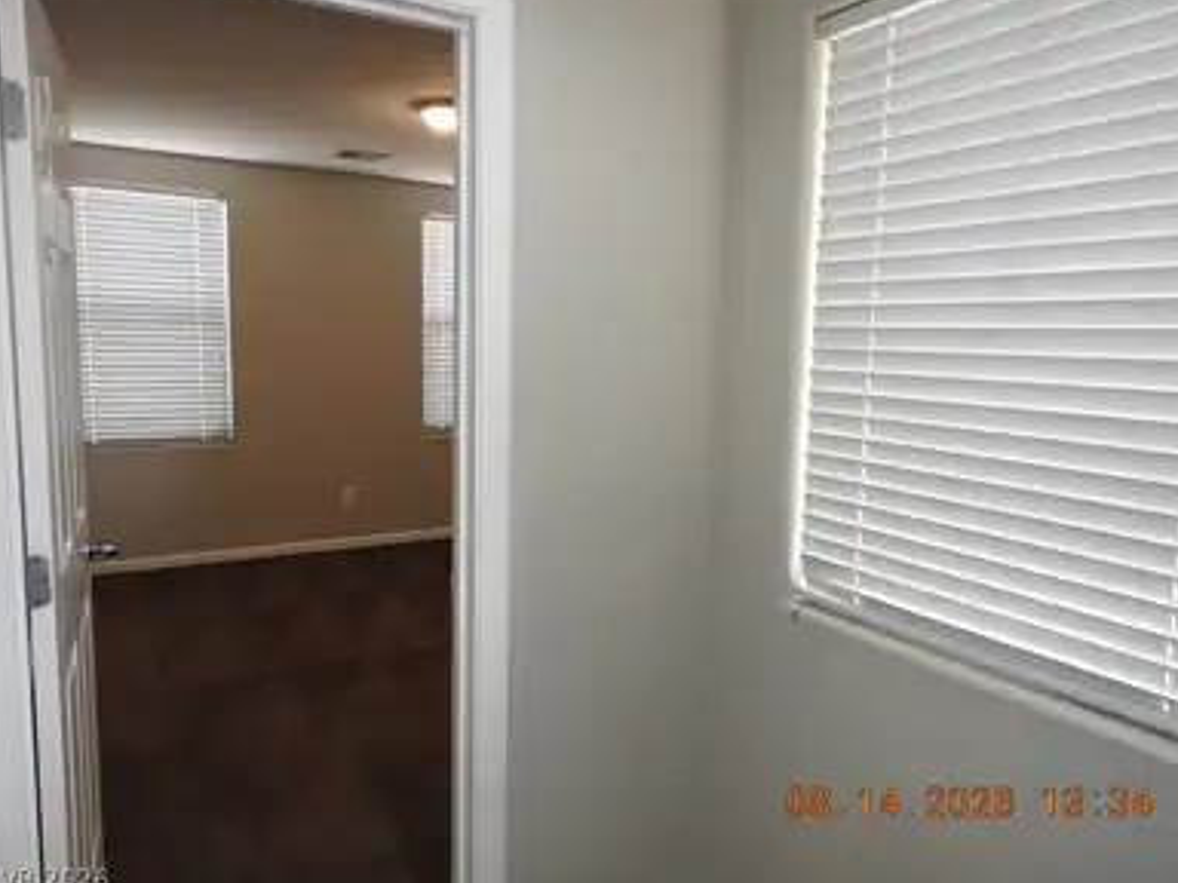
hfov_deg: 69.4
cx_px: 592
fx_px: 851
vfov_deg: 54.9
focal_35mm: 25
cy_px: 438
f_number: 3.3
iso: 200
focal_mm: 4.3
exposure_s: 1/30
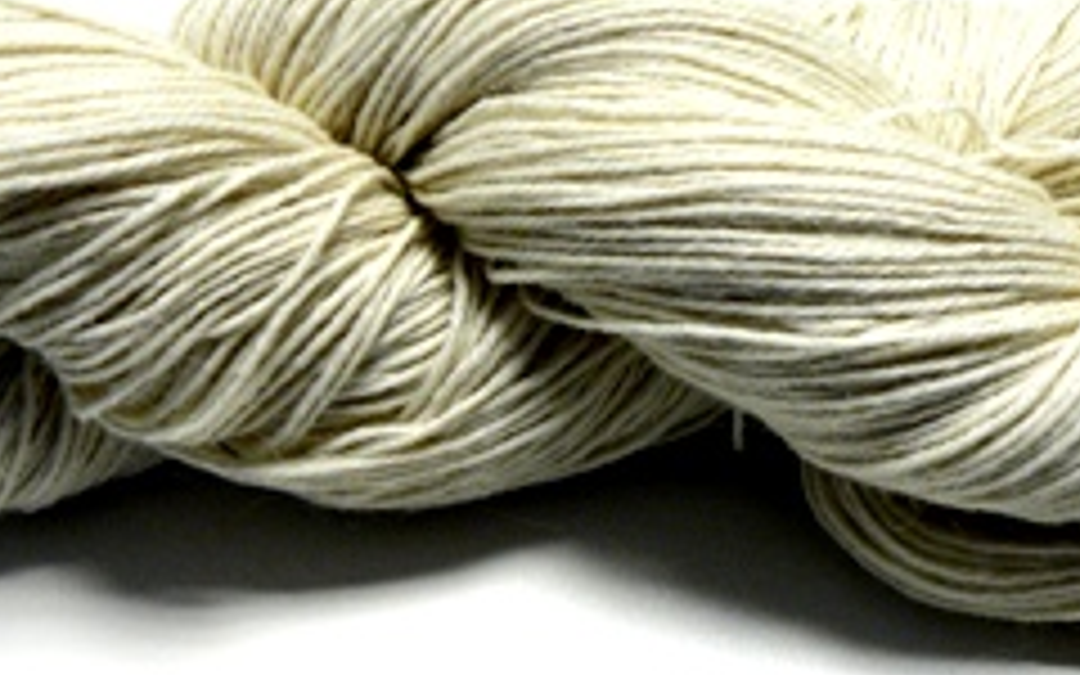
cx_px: 576
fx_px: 1795
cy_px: 351
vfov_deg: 21.3
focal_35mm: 61
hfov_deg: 33.5
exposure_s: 1/30
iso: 150
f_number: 2.8
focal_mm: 6
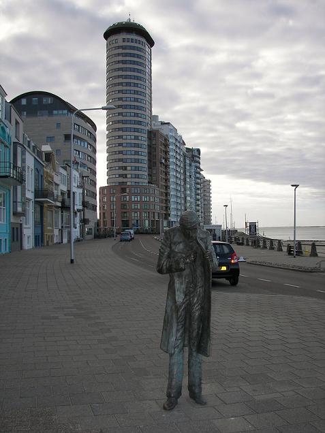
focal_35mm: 36
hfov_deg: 39.7
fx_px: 451
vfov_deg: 51.4
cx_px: 162
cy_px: 216
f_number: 2.8
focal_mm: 6
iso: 50
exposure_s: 1/500
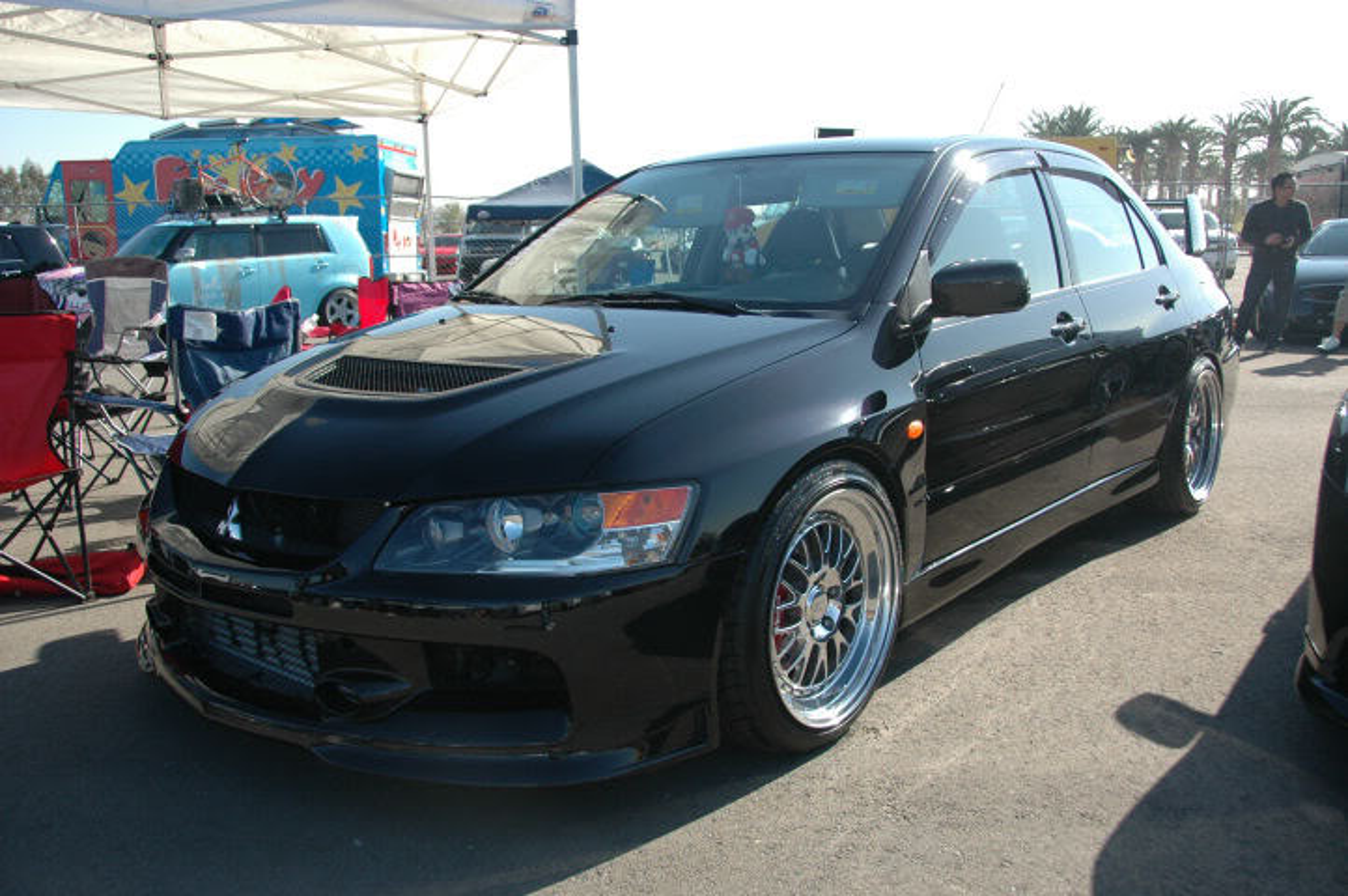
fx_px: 1122
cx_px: 674
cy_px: 448
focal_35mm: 30
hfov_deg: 62.0
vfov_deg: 43.5
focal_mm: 20
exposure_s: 1/800
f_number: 4.5
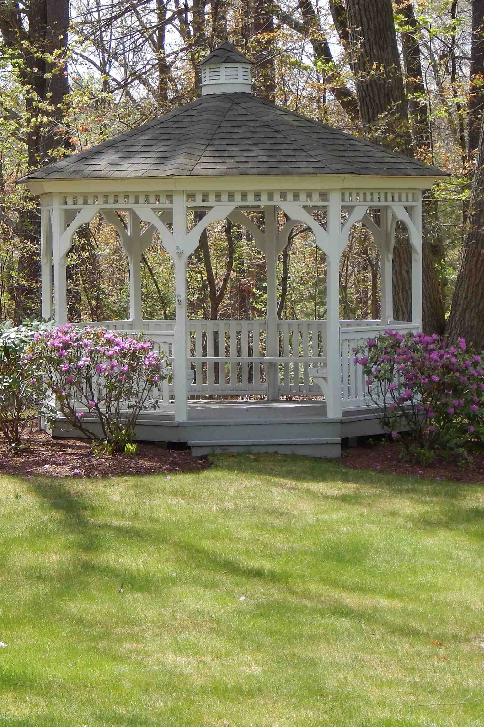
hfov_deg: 9.4
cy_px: 364
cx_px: 216
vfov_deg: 14.1
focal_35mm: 146
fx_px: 2944
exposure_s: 1/320
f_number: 4.5
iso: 125
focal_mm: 18.7
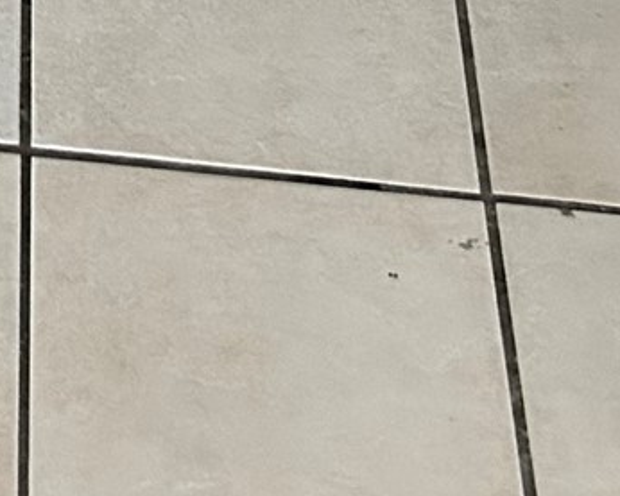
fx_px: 2753
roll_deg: +3.3
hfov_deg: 12.0
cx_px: -441
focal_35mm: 150
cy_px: -620
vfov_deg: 9.4
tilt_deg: -38.7
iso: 500
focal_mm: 5.7
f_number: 1.5
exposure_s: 1/41
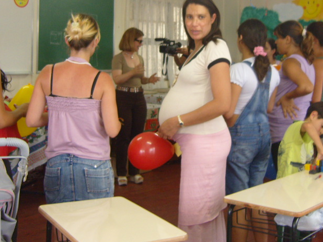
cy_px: 49
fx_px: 541
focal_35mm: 58
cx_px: 176
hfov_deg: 33.2
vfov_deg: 24.8
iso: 155
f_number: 2.8
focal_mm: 7.4
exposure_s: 1/30
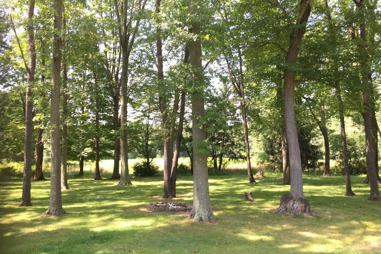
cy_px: 117
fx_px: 328
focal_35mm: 31
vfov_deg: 42.3
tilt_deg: +4.9
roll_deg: -0.1
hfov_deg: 60.3
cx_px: 190
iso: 32
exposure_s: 1/120
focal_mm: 4.15
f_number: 2.2
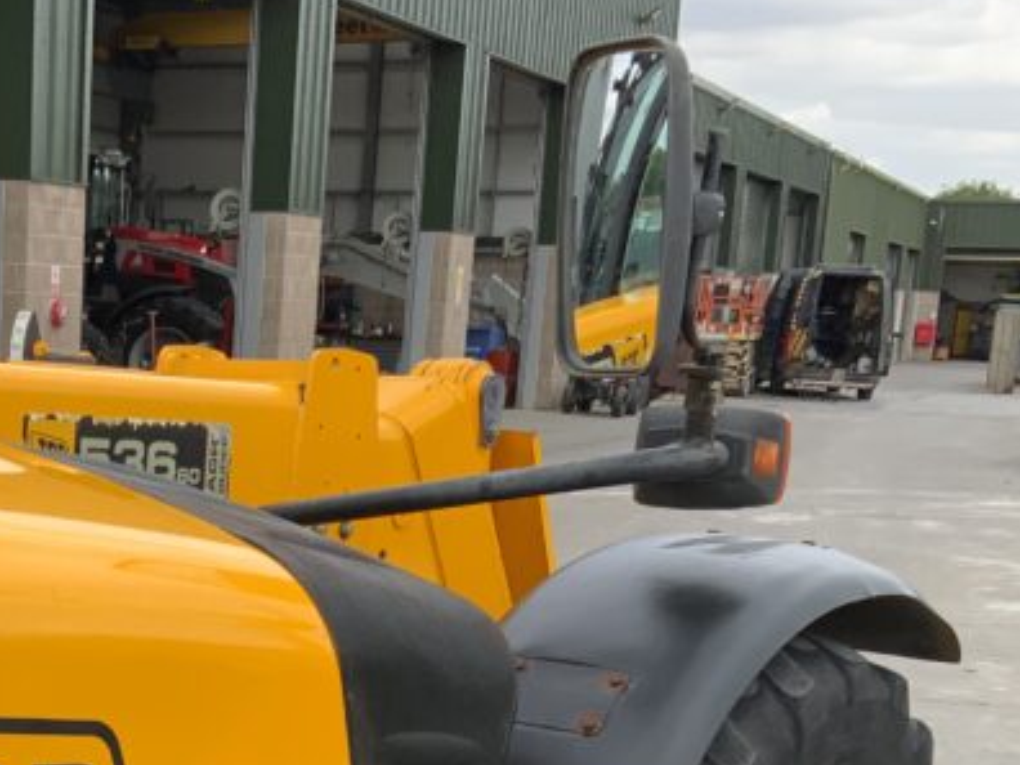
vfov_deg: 18.7
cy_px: 876
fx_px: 2210
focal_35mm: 75
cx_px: 10
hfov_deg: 24.8
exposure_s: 1/372
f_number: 1.8
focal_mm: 3
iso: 16
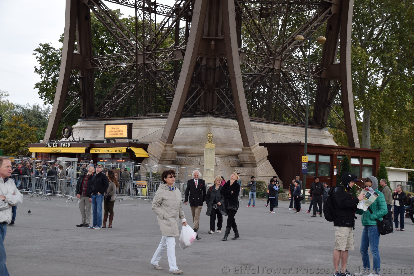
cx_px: 207
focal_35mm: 66
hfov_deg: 30.5
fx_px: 759
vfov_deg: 20.6
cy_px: 138
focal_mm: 44
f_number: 8
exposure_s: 1/250
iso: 400
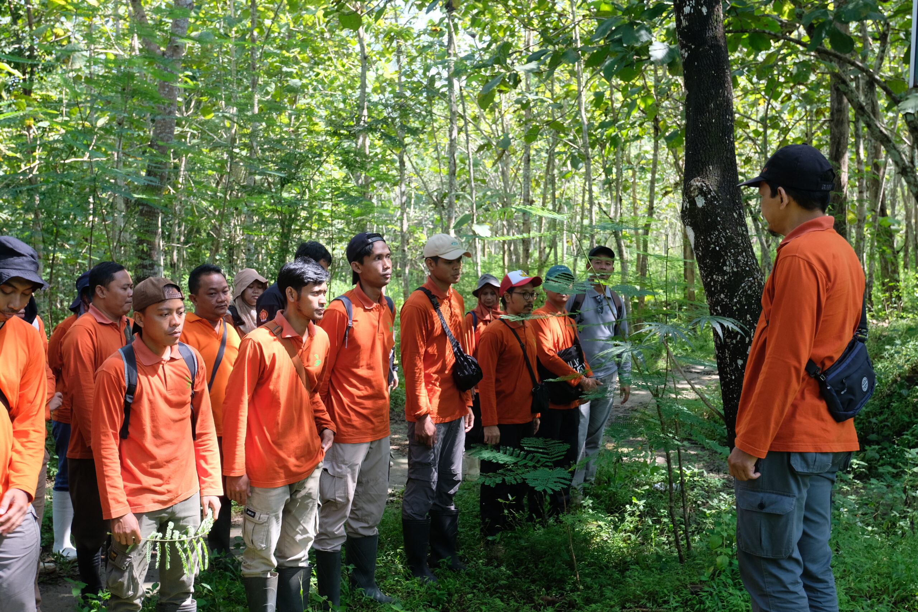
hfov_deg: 47.4
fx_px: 1045
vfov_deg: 32.6
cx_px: 459
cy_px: 306
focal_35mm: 41
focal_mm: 27.1
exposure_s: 1/150
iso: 400
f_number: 5
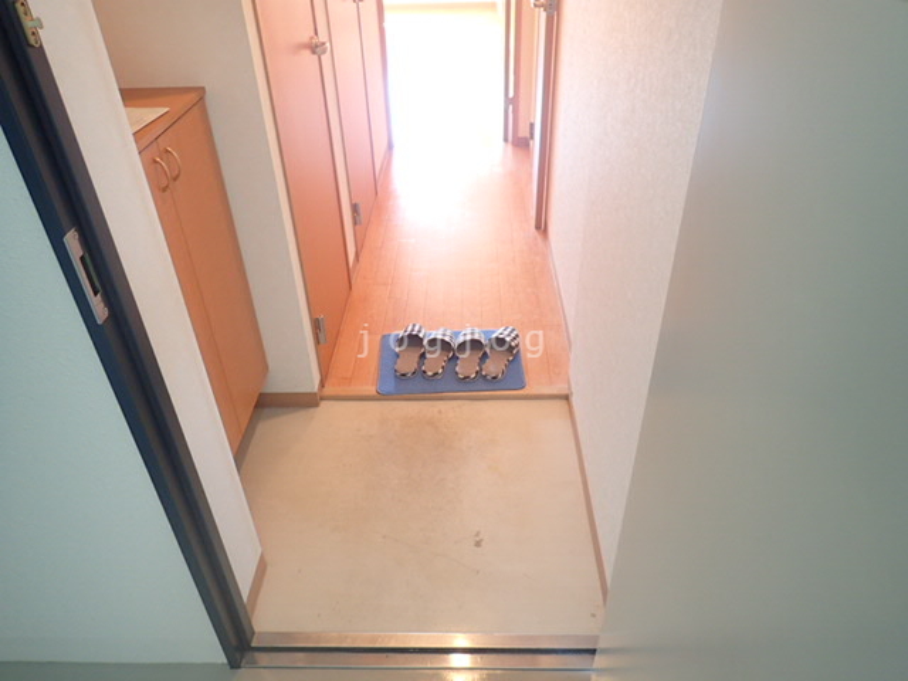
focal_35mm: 25
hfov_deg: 69.4
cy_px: 340
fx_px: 656
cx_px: 454
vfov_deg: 54.9
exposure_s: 1/30
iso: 200
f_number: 2
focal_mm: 4.5
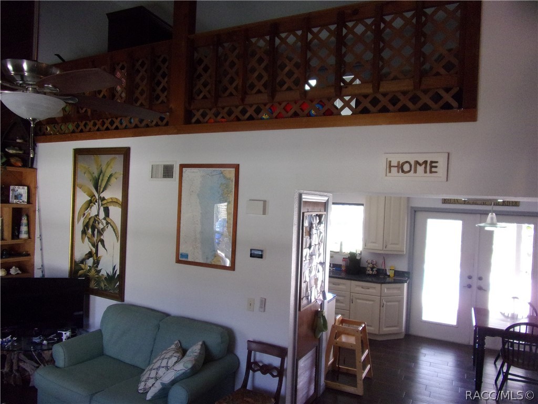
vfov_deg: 56.8
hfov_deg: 71.6
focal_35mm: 24
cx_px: 269
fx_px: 373
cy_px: 202
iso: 277
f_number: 3.3
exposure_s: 1/34
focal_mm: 4.3
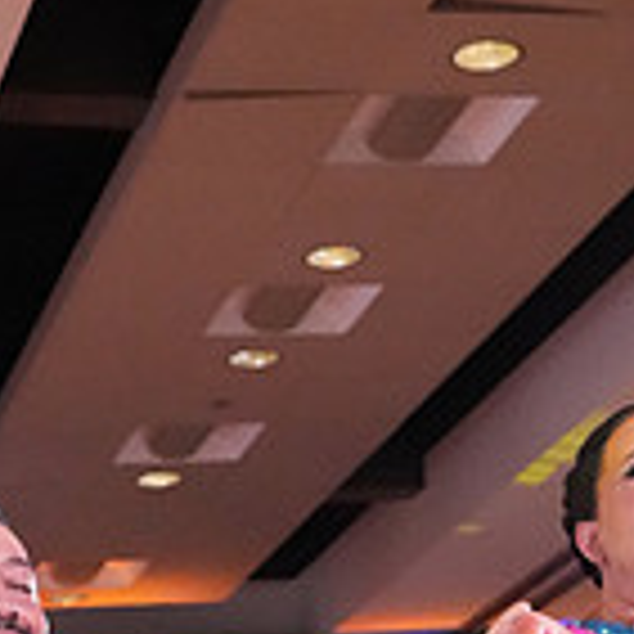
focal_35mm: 136
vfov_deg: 11.9
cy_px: 1111
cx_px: 429
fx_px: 2818
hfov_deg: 12.8
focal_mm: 26
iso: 8000
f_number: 5
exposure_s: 1/400
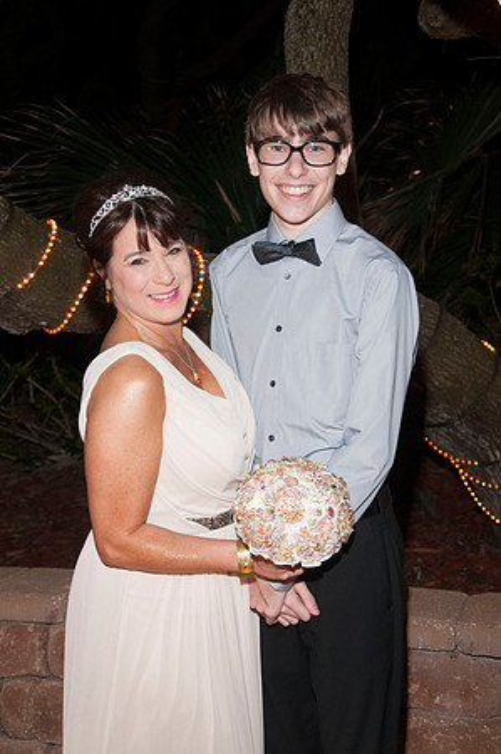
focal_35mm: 68
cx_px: 250
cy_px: 377
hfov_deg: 20.1
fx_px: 1412
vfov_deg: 29.9
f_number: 5.6
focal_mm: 45
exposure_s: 1/30
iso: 400
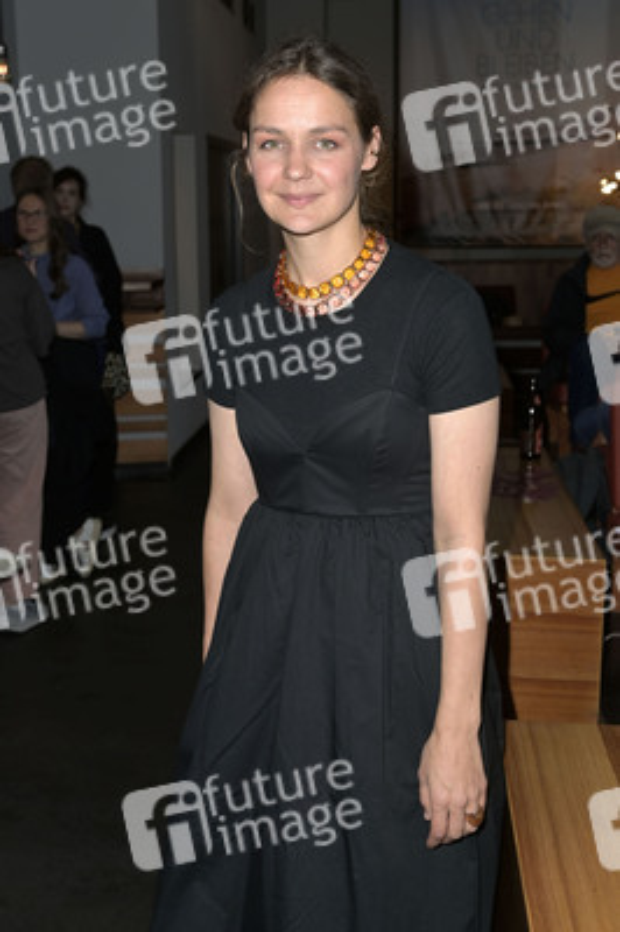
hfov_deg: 33.3
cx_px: 310
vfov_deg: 48.5
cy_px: 466
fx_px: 1035
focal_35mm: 40
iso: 400
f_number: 5.6
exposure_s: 1/100
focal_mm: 40
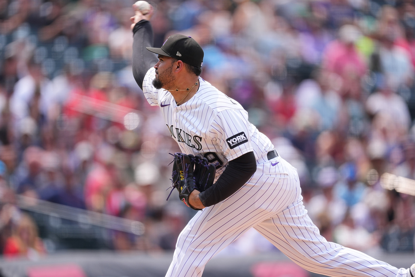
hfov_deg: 3.4
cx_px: 208
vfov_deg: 2.3
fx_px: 6914
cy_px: 138
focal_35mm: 600
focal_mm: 600
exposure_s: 1/2000
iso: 400
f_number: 4
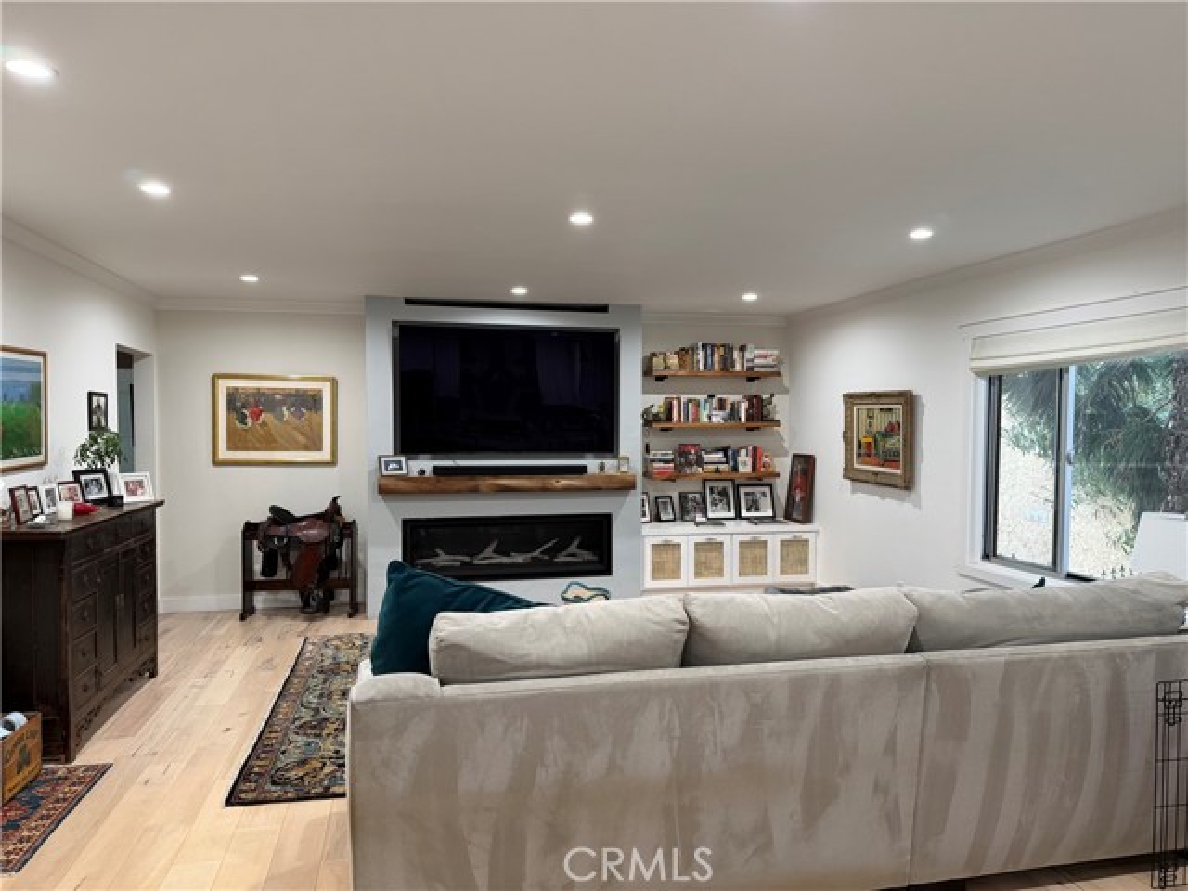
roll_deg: +0.1
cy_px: 446
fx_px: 824
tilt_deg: -1.5
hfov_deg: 71.6
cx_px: 594
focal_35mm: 24
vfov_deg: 56.8
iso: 200
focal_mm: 6.76
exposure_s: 1/60
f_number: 1.78
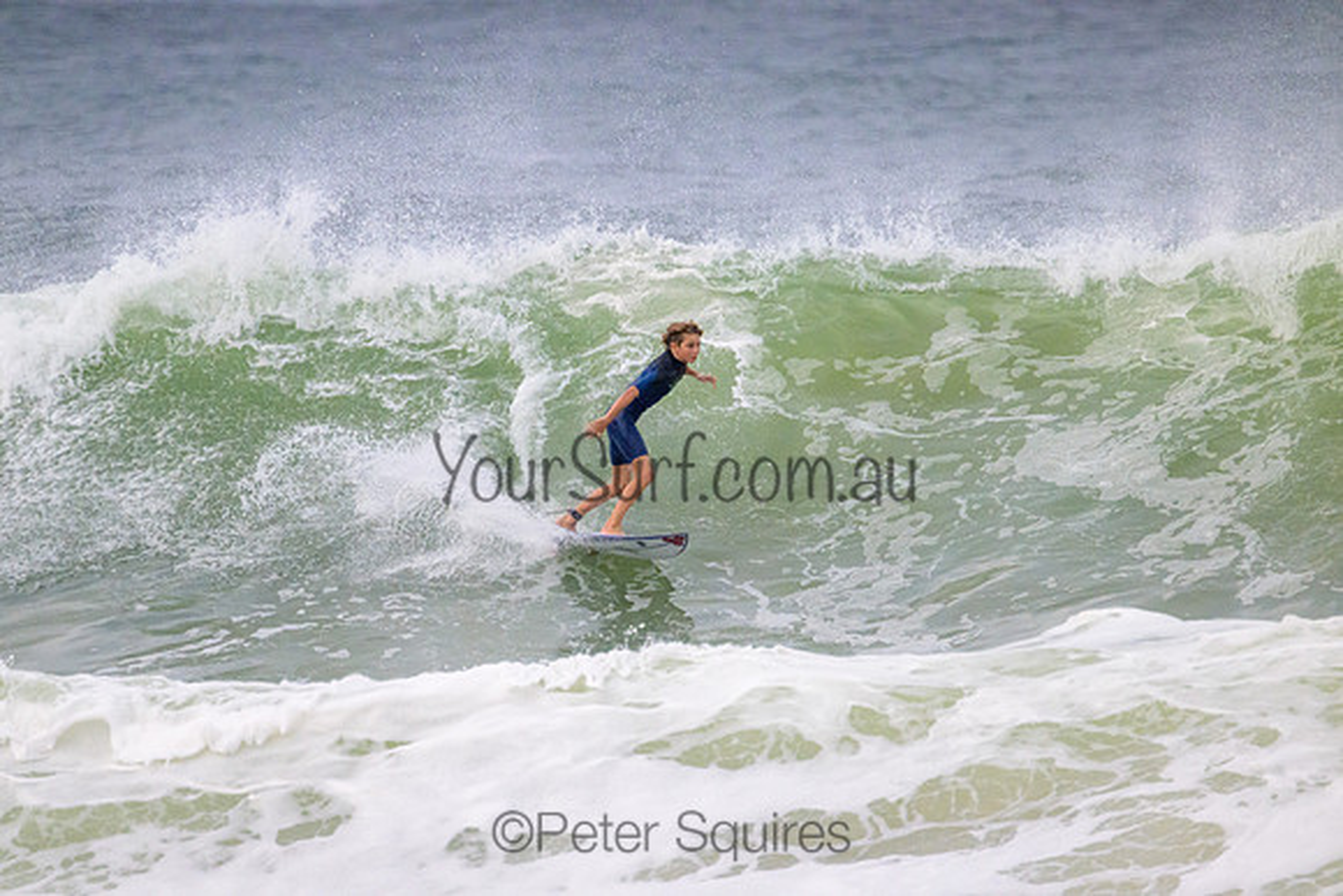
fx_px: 29850
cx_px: 672
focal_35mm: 800
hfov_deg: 2.6
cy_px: 448
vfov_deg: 1.7
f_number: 11
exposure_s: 1/3200
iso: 3600
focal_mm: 800
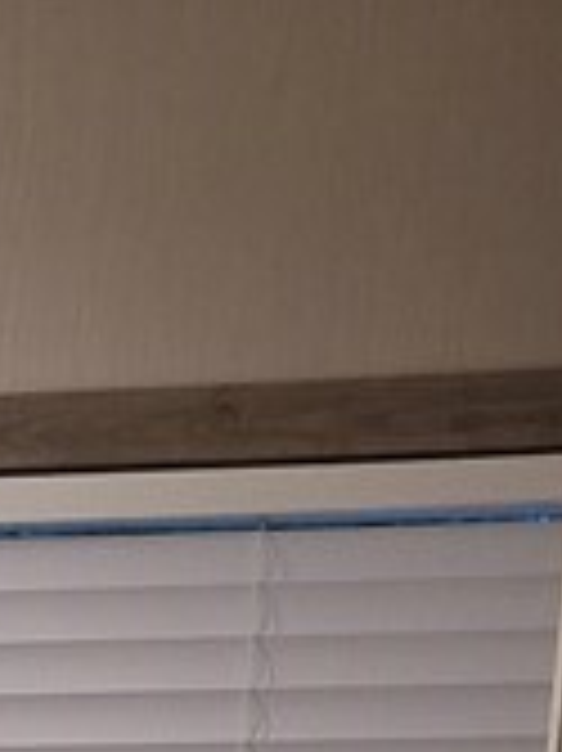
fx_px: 3056
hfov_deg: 9.5
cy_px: 1783
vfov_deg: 11.6
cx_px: -719
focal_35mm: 141
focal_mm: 5.4
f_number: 1.8
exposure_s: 1/120
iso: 200
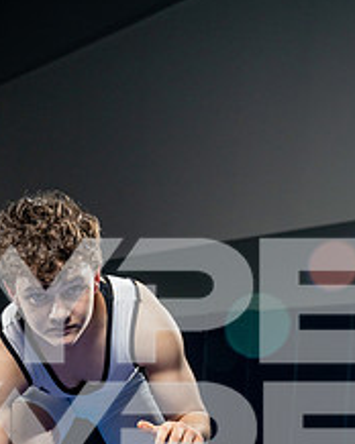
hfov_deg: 23.6
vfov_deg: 27.8
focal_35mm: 64
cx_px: 98
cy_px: 446
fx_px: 842
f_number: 4.5
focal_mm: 33
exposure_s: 1/125
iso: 800
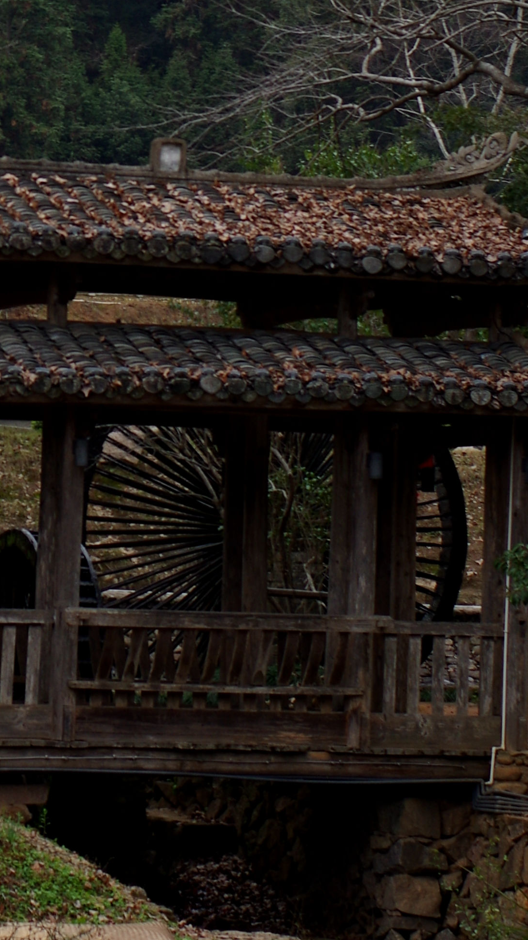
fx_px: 5153
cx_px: -257
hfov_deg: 5.8
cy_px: -296
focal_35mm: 207
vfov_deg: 10.2
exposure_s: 1/100
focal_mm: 43
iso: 100
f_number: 4.5
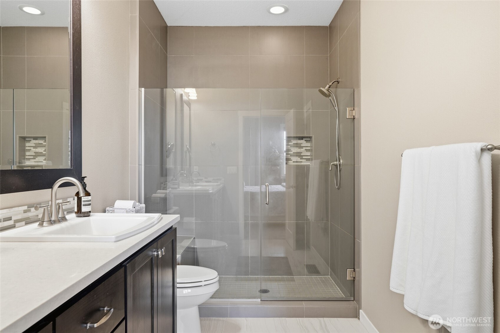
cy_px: 166
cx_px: 250
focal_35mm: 23
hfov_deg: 76.1
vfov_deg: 55.1
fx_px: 319
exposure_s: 1/10
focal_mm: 23
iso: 320
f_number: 9
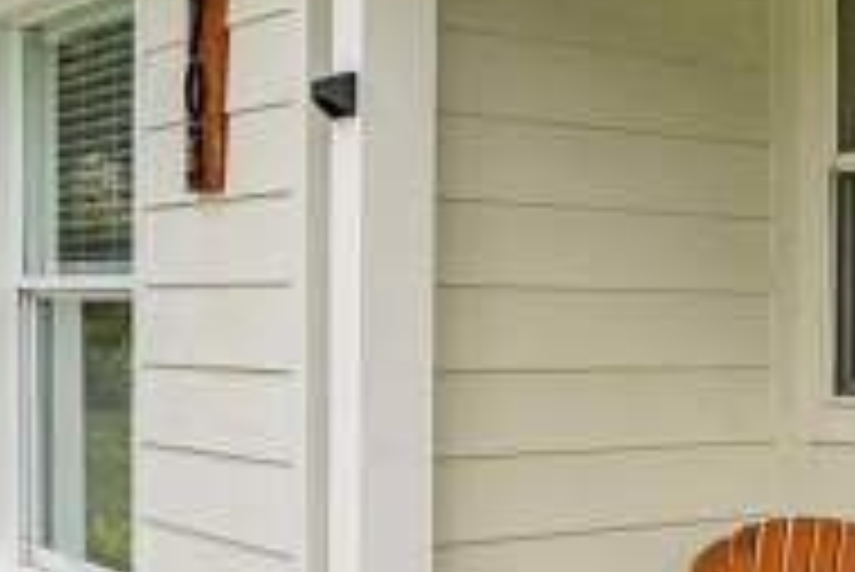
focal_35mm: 63
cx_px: 1382
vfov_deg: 21.6
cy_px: 336
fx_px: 1497
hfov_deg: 23.3
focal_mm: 10
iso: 100
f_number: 8
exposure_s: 1/125
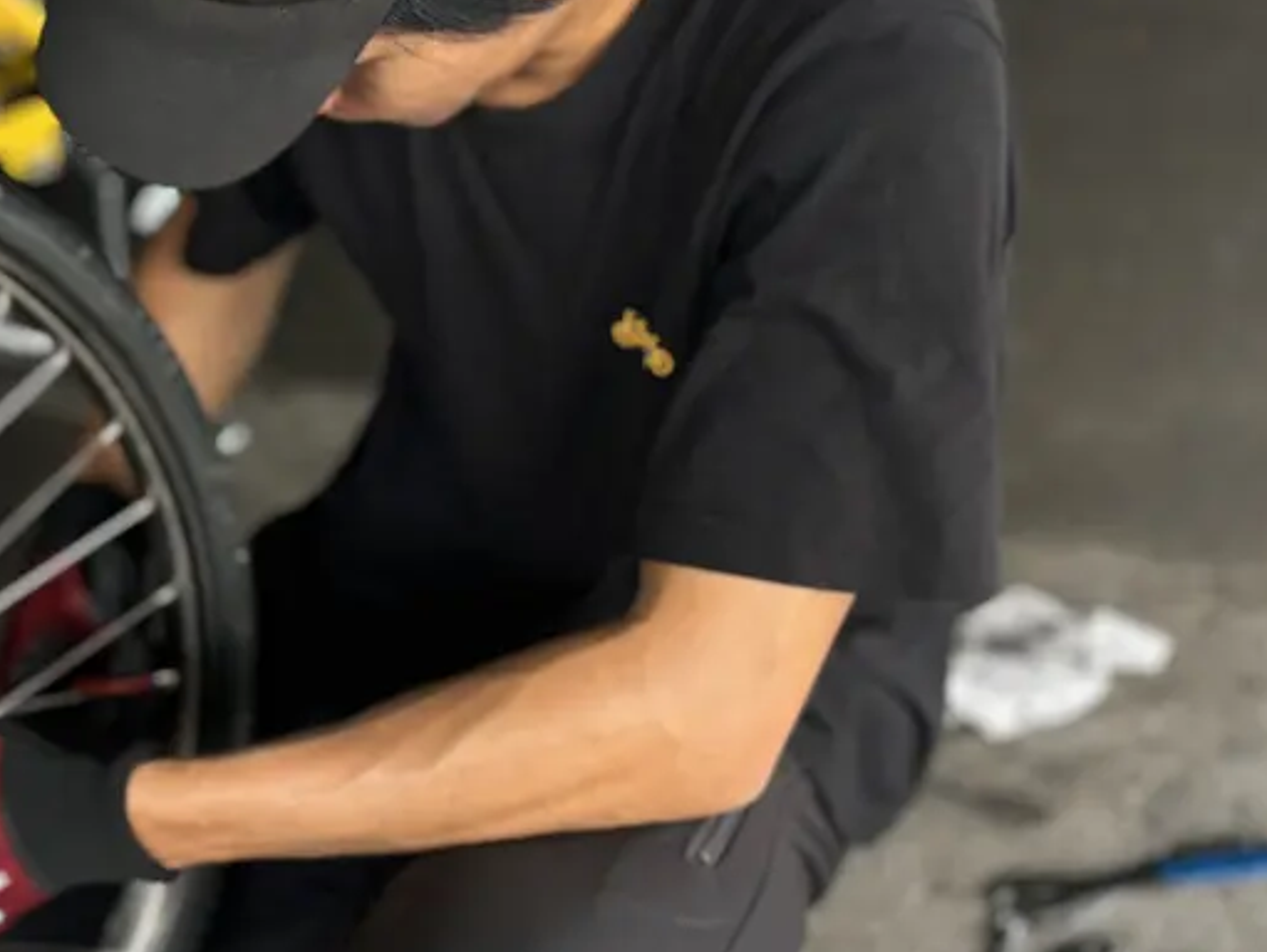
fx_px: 2234
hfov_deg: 30.4
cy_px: 298
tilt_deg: -19.7
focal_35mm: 61
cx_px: 156
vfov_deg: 23.9
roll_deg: +4.9
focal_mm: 5.96
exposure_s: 1/109
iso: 125
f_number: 1.6
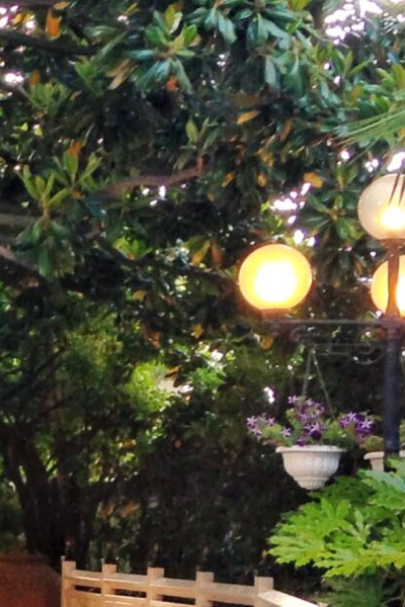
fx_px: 2410
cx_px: -493
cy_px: 500
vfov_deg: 14.3
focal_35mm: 143
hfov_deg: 8.9
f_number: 2.4
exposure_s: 1/24
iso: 50
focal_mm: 4.12
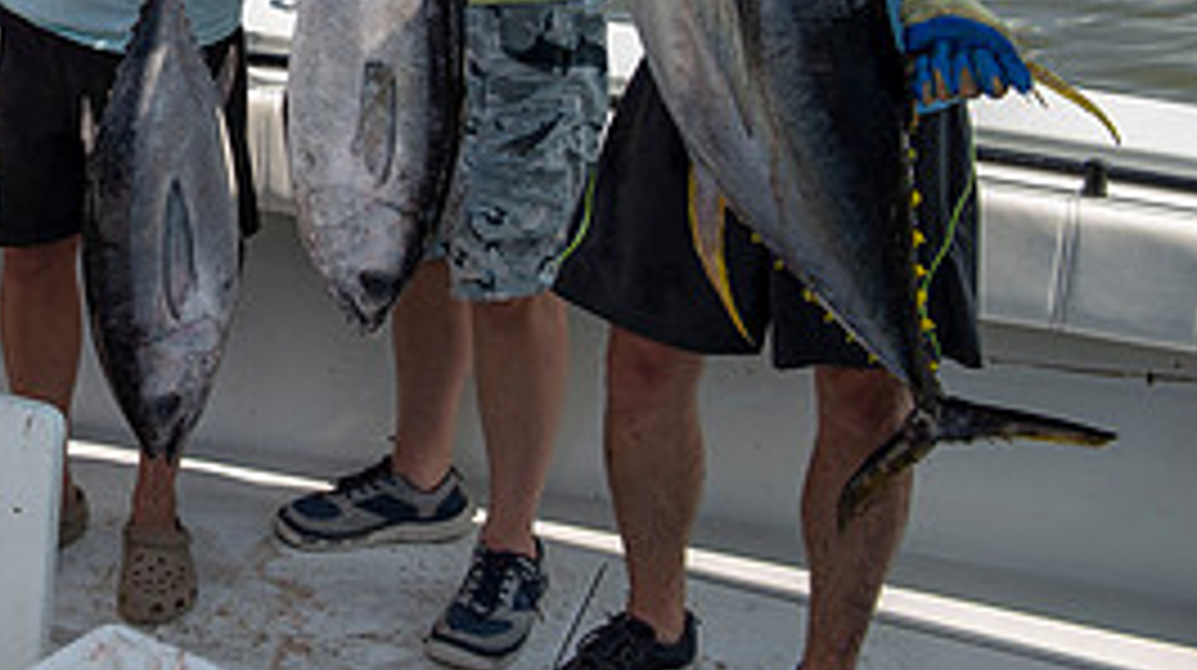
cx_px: 50
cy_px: -13
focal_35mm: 80
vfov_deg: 14.8
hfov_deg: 25.5
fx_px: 2537
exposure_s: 1/250
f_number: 5.6
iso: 50
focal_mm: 35
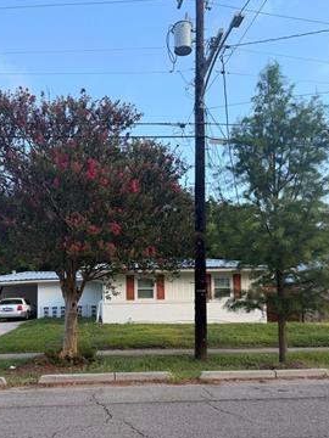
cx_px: 128
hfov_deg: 43.9
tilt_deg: +5.0
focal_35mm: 32
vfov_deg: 56.2
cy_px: 270
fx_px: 406
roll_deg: +1.5
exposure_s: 1/813
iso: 80
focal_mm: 6.76
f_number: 1.78
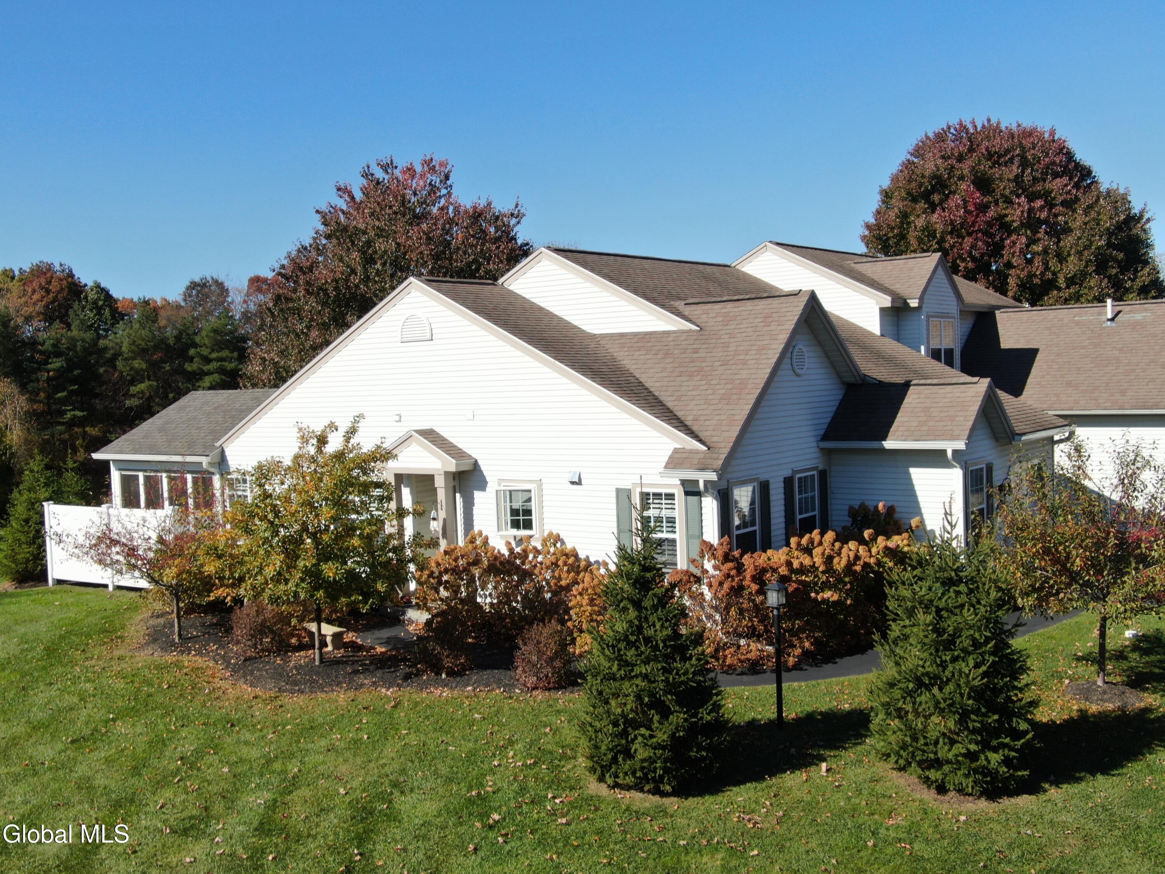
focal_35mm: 37
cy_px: 437
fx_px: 1245
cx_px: 582
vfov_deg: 38.7
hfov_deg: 50.1
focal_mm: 6.35
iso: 100
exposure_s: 1/60
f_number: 3.4
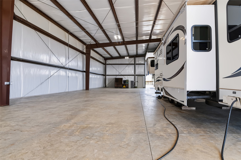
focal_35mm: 16
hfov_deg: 96.7
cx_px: 120
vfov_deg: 73.7
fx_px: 107
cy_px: 80
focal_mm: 16
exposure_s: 1/40
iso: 320
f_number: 8
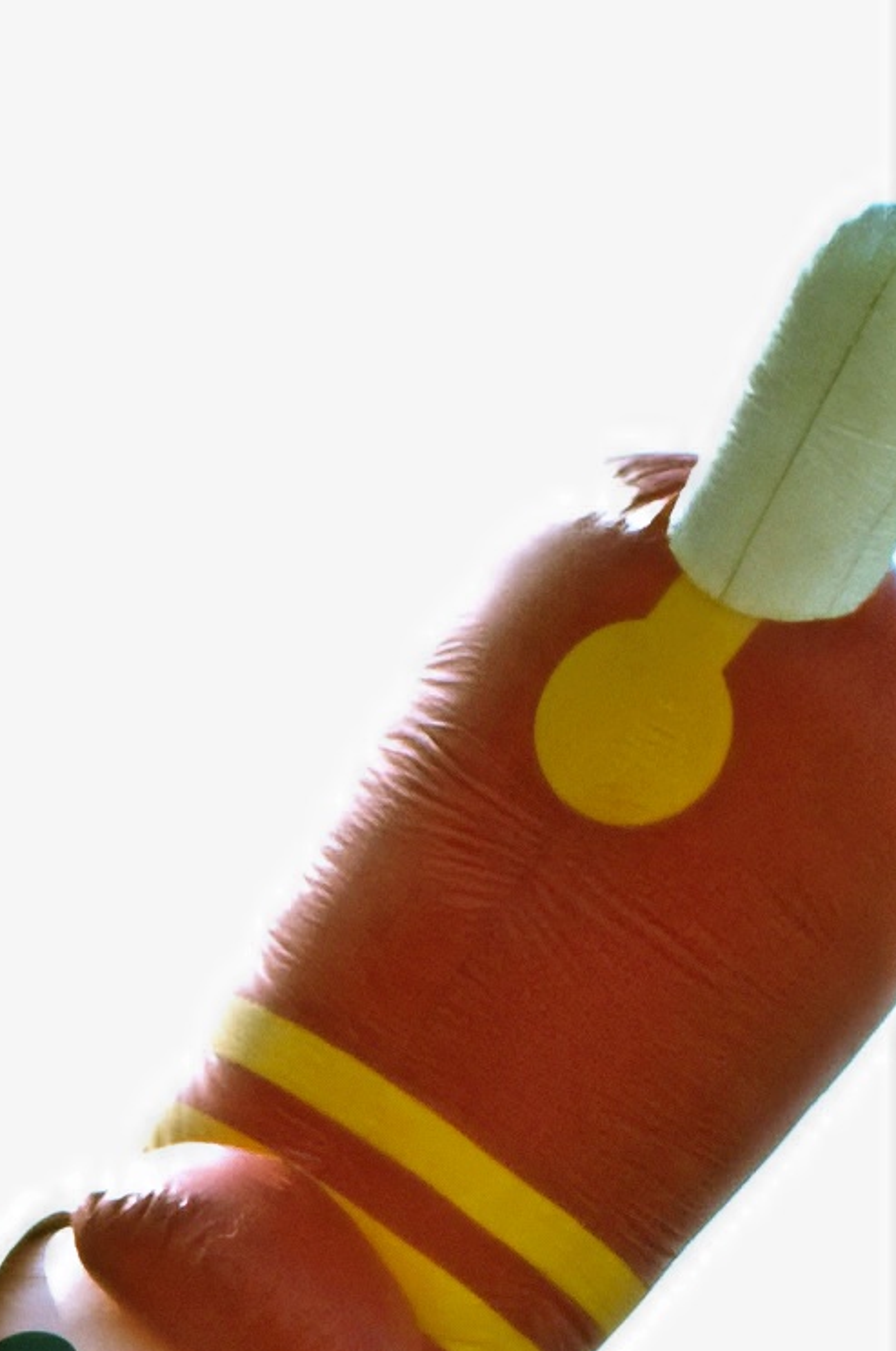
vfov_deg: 4.6
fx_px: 16217
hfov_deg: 3.1
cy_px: 3793
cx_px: -1687
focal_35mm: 433
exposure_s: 1/320
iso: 200
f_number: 9
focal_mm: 50
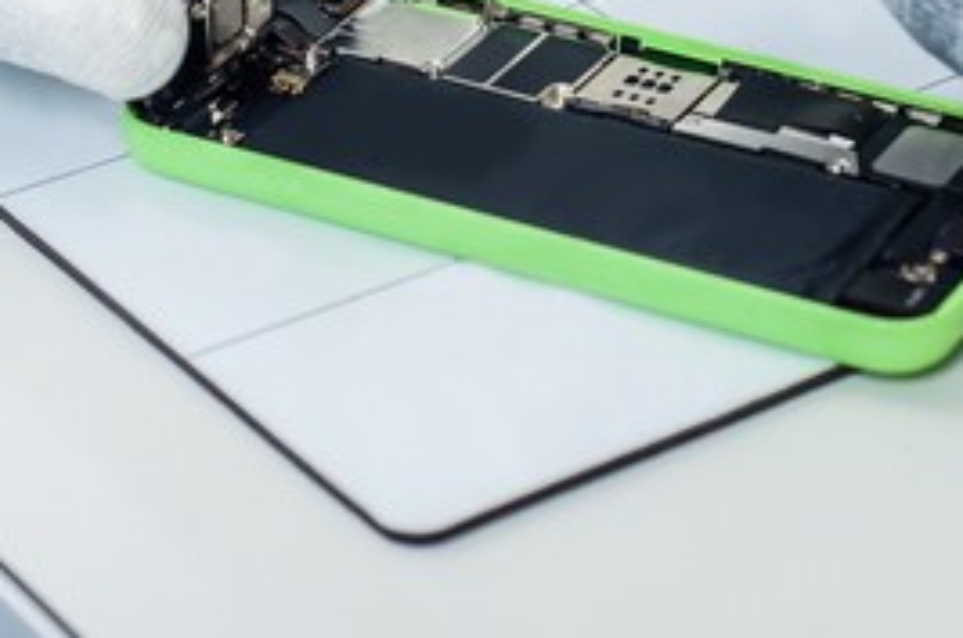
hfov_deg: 15.1
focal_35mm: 136
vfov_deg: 9.9
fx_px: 3631
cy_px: -159
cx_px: 492
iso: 100
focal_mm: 50
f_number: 5.6
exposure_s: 1/160
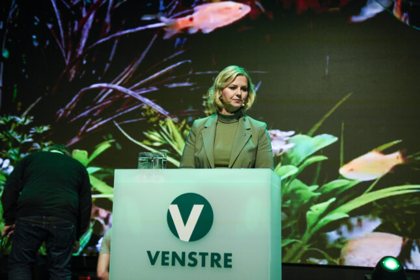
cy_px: 140
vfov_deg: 29.2
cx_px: 210
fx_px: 537
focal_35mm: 46
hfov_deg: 42.7
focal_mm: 46
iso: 3200
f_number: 2.8
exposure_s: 1/400
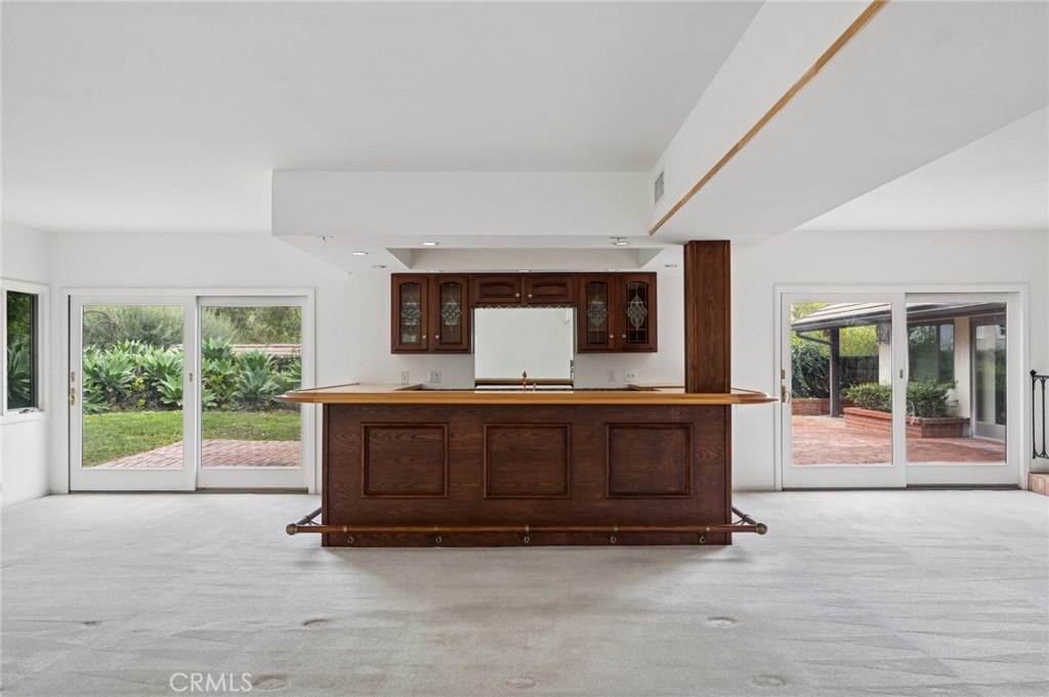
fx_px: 844
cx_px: 524
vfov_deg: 44.9
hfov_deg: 63.7
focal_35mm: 29
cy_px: 348
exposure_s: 1/8
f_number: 8
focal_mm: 29
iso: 200
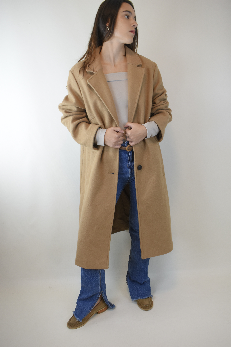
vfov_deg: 59.5
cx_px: 116
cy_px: 174
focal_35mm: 32
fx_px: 303
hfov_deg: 41.7
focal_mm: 21
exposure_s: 1/100
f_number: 5
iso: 400
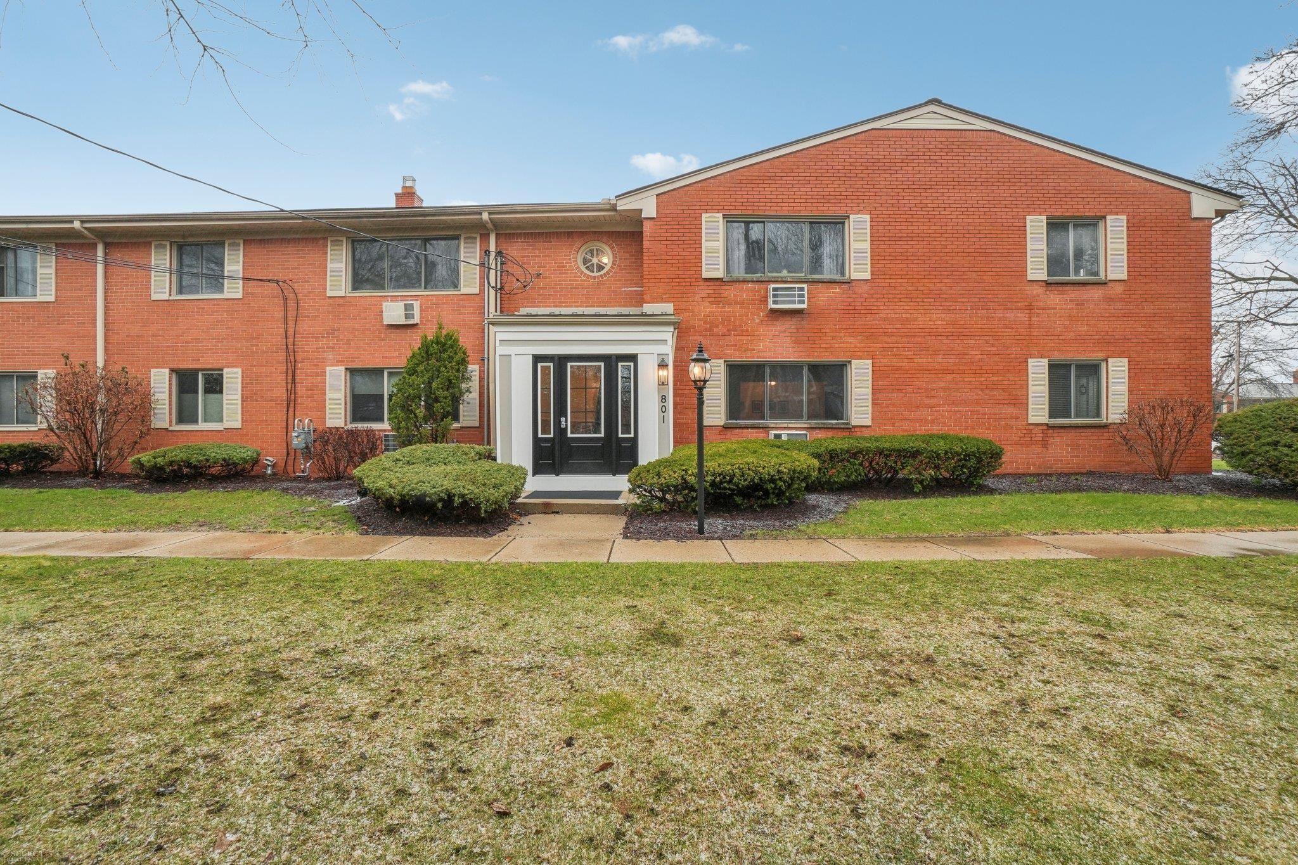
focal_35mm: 15
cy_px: 432
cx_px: 649
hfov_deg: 100.4
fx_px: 541
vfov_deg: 77.3
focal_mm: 10
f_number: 11
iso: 250
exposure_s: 1/30
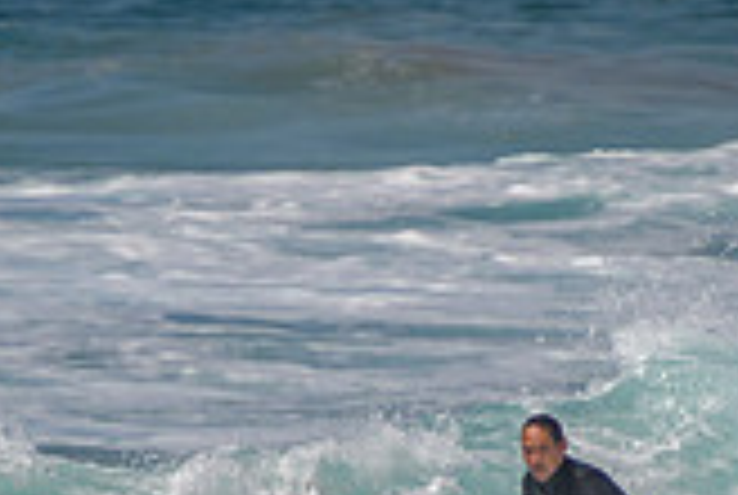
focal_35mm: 1940
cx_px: 499
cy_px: 547
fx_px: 39842
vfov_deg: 0.7
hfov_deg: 1.1
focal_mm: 400
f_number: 5.6
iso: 140
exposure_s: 1/2000
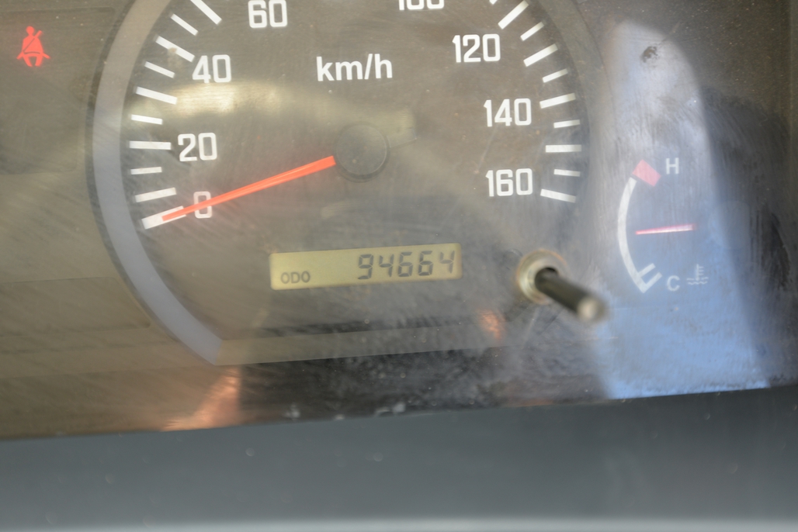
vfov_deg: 37.9
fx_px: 776
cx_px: 399
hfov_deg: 54.4
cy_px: 266
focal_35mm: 35
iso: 400
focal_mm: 35
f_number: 5
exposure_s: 1/100
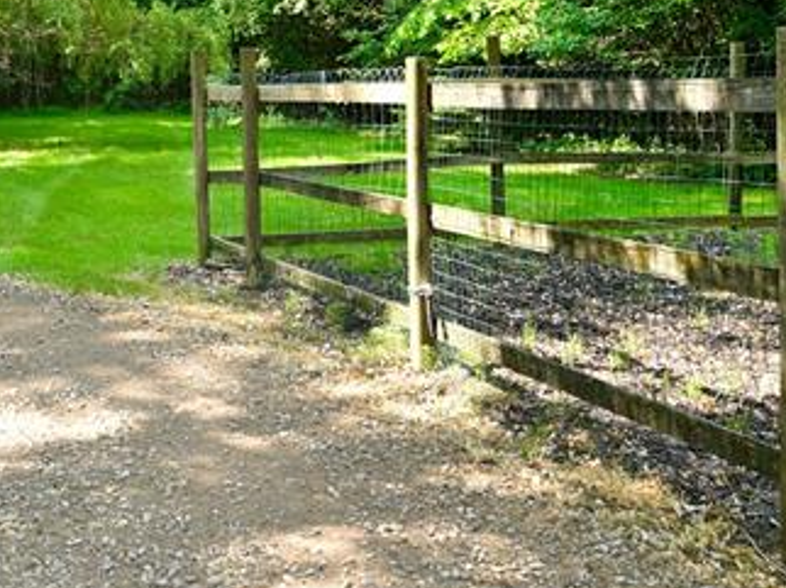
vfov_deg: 27.0
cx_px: 129
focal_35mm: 52
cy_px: 52
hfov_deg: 35.4
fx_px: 1180
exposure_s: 1/80
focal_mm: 17
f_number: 7.1
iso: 320
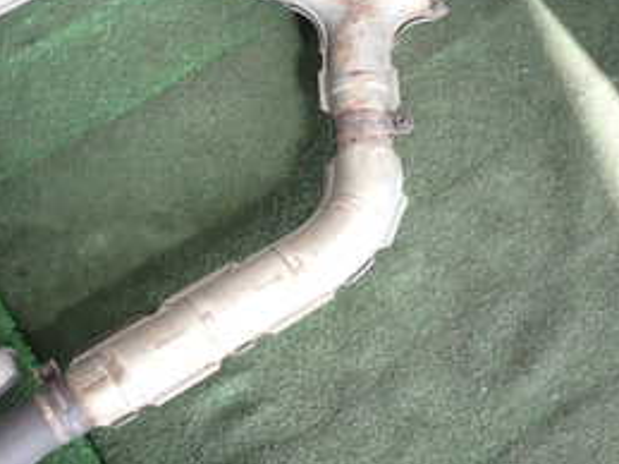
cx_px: 174
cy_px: 199
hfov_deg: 32.8
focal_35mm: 58
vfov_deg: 25.2
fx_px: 1037
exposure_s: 1/60
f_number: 2
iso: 100
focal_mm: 4.5
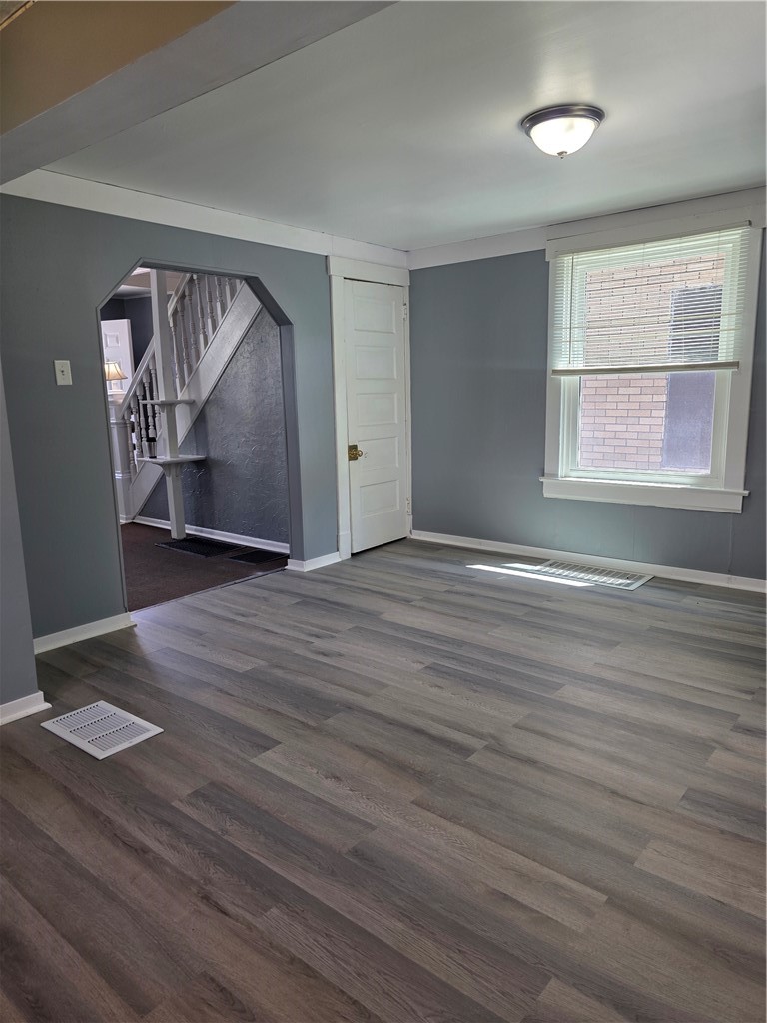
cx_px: 384
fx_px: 679
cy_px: 512
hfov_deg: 58.9
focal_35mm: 23
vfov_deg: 73.9
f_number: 1.7
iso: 100
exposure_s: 1/120
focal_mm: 6.3
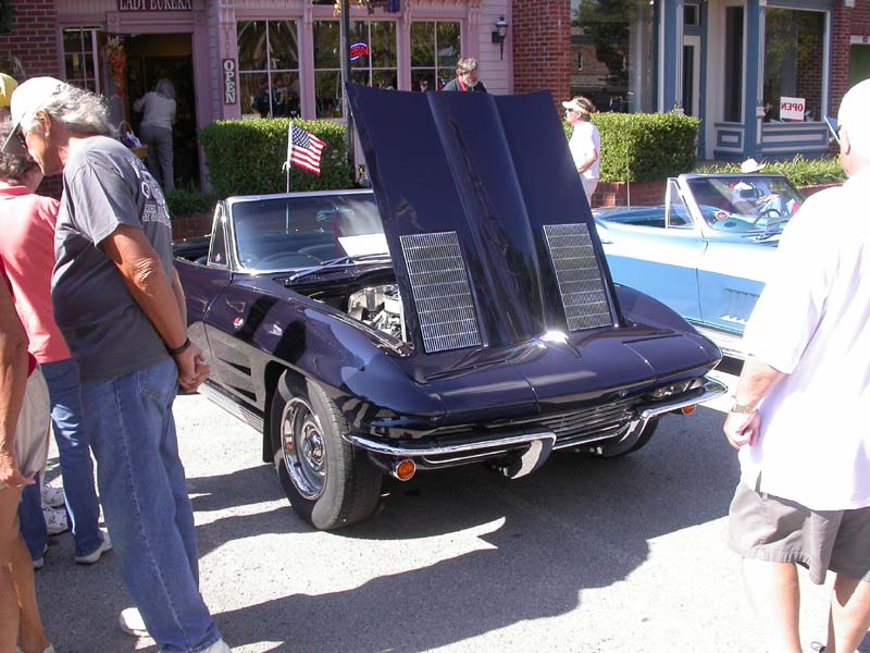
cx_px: 435
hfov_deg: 49.0
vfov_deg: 37.7
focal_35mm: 38
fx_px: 955
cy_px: 326
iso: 100
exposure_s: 1/167
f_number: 5.3
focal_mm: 7.85
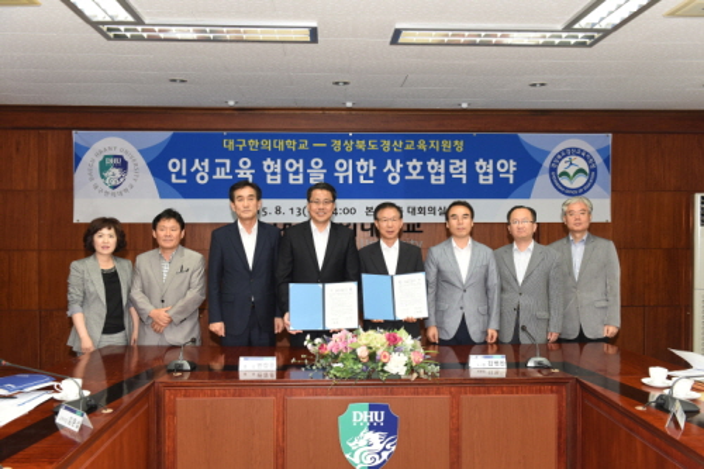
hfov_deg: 58.7
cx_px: 352
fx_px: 626
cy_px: 234
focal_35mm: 32
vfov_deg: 41.1
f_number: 5.6
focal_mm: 32
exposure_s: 1/60
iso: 720
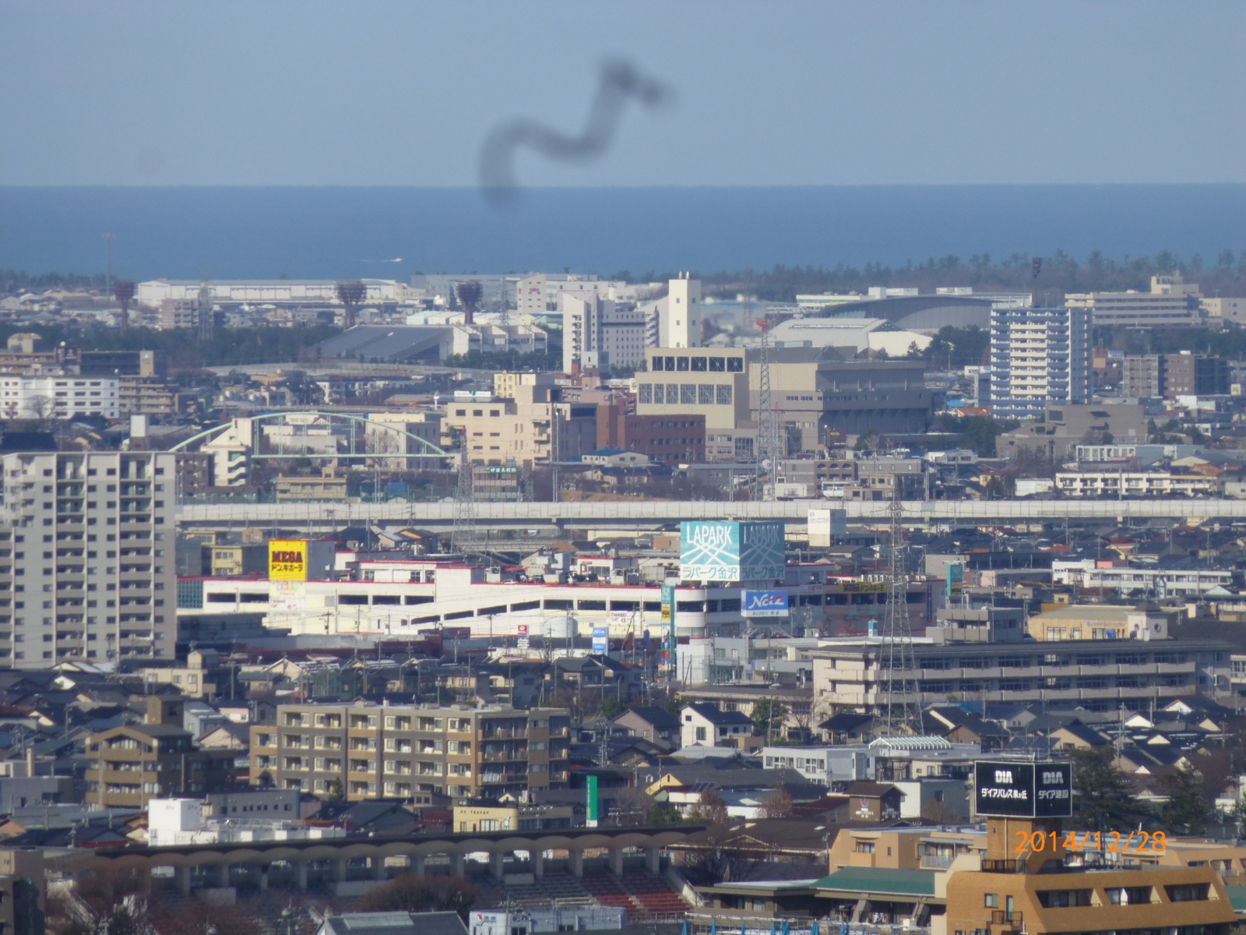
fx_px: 17278
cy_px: 468
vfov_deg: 3.1
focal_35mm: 480
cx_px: 623
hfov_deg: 4.1
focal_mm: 86
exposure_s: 1/640
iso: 100
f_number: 6.4
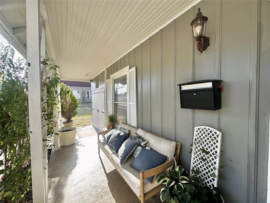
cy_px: 102
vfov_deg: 85.7
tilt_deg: -0.9
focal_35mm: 14
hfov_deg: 102.1
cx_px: 135
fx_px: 109
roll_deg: +0.6
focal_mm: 2.22
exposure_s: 1/313
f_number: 2.2
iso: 40
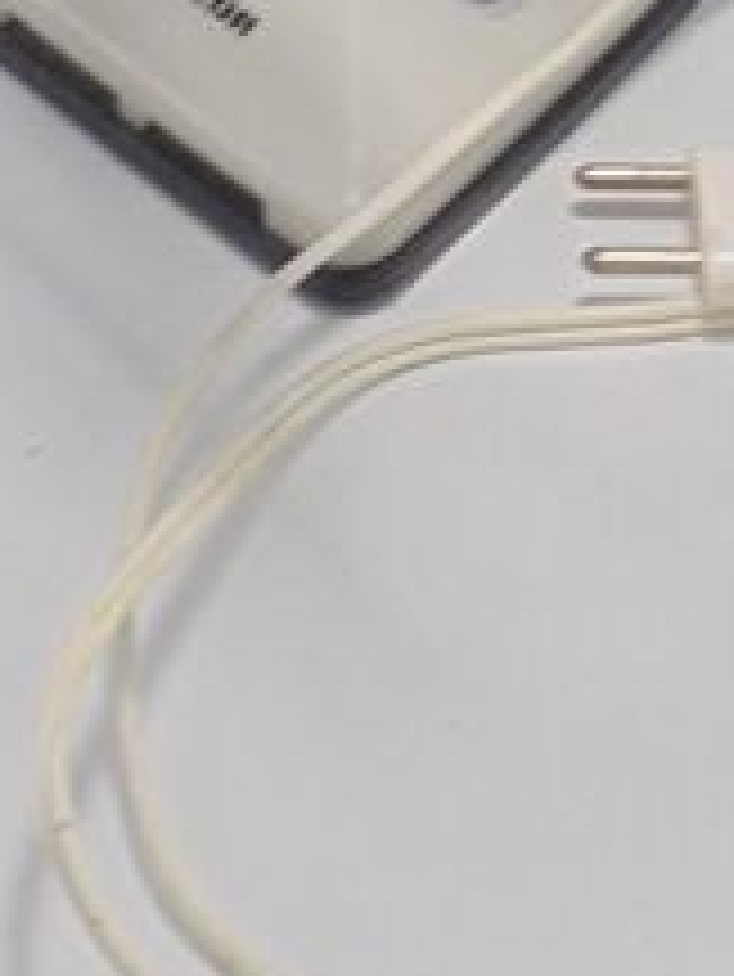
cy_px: -783
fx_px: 3982
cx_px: 601
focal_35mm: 141
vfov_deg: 12.7
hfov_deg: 10.5
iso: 100
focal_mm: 6.1
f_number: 4
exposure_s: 1/60
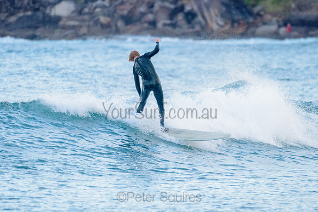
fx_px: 5406
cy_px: 85
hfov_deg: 3.4
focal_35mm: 612
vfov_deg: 2.2
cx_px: 176
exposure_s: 1/2000
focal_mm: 500
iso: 2200
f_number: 5.6
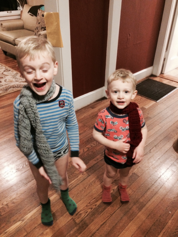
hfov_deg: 48.2
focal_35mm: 29
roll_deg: +1.2
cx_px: 89
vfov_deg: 61.7
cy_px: 118
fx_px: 199
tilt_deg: -34.4
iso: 320
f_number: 2.2
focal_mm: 4.15
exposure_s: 1/15
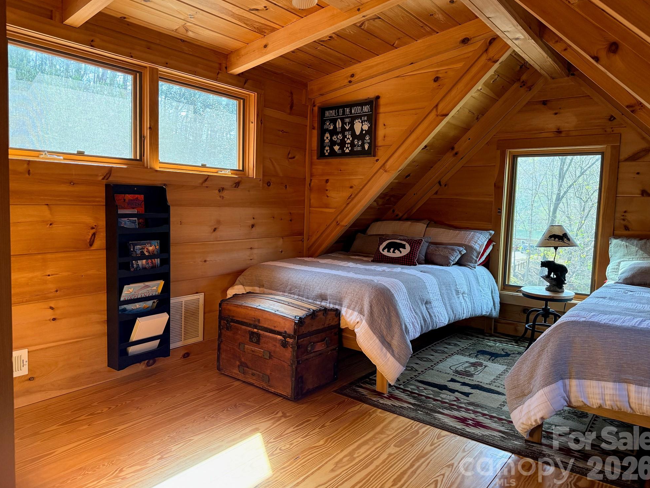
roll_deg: -0.9
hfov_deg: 69.4
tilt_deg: -2.8
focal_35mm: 25
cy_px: 238
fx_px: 469
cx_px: 320
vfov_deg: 54.9
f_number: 1.78
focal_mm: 6.76
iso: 250
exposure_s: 1/120
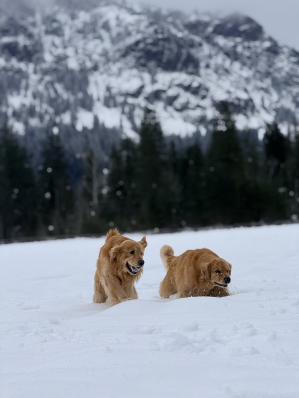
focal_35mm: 120
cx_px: 150
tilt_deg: +1.6
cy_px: 199
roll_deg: +2.5
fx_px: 1382
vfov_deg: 16.4
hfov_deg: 12.3
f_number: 2.8
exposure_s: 1/1395
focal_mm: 15.66
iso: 50
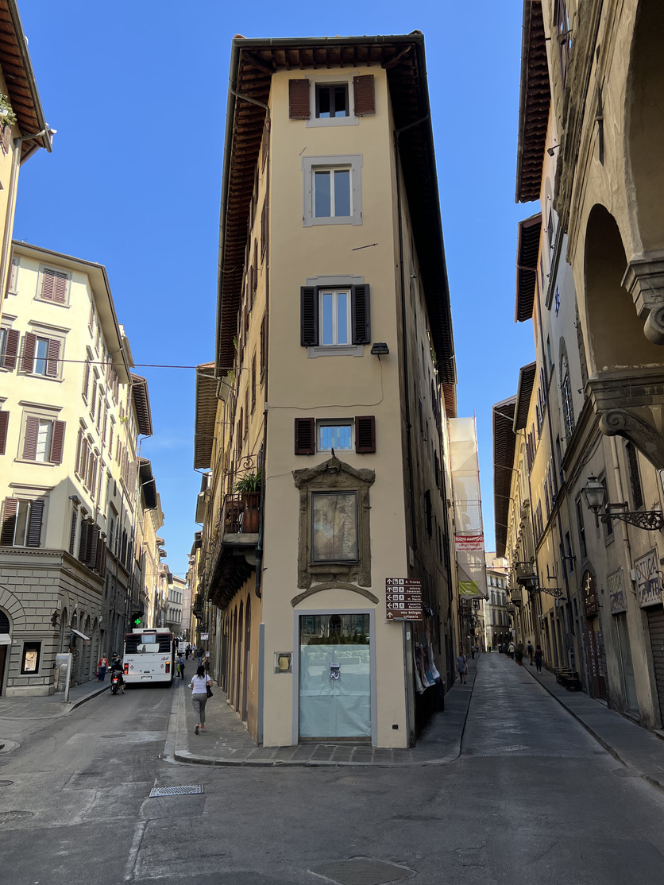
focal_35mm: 28
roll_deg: +0.4
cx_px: 350
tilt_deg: +16.7
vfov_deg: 63.4
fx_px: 716
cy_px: 432
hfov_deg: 49.7
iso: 50
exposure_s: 1/1196
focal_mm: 5.7
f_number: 1.5
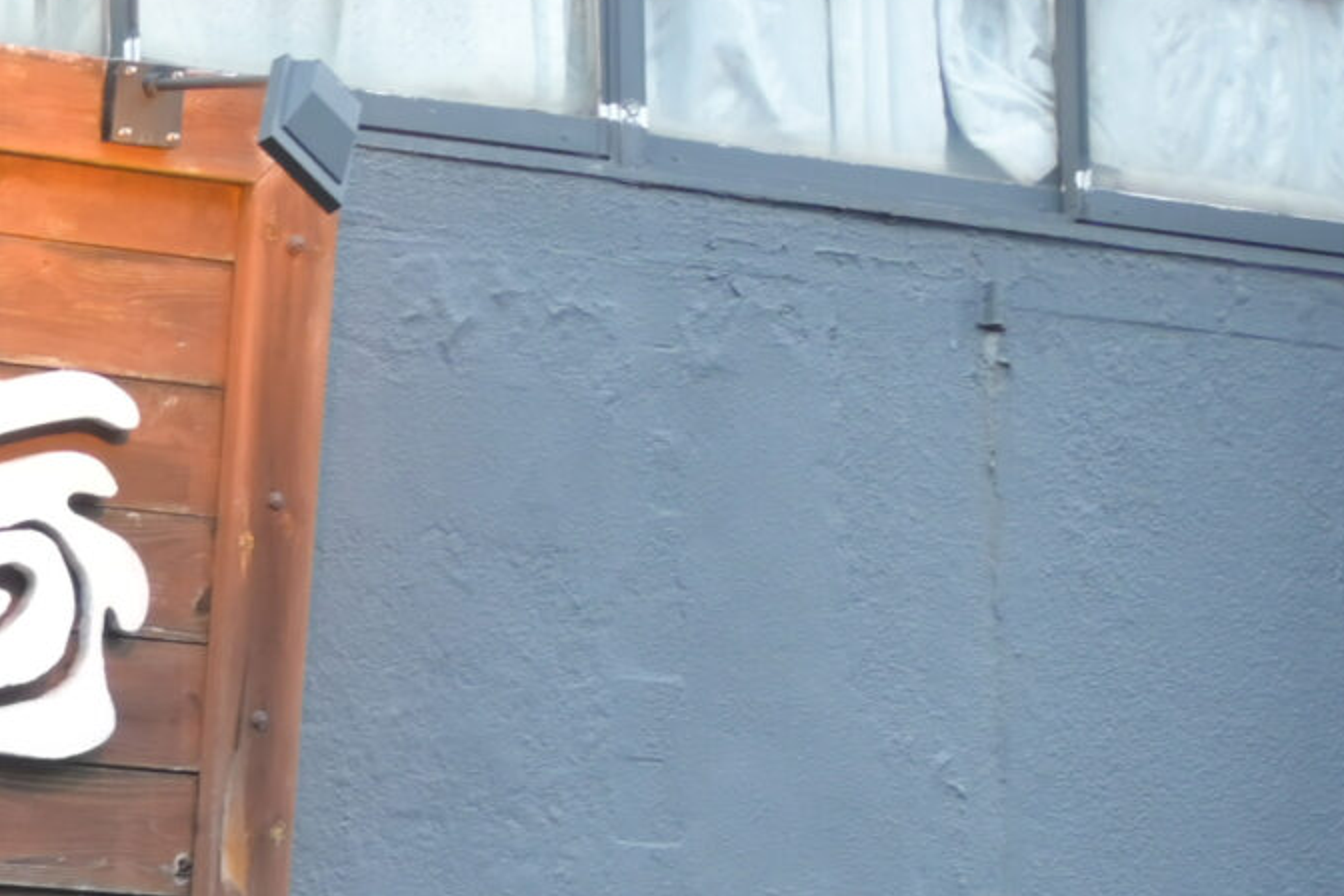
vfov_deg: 8.3
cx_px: -802
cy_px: 1565
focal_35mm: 160
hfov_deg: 12.1
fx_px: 5973
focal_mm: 28
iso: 560
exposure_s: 1/50
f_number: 4.5
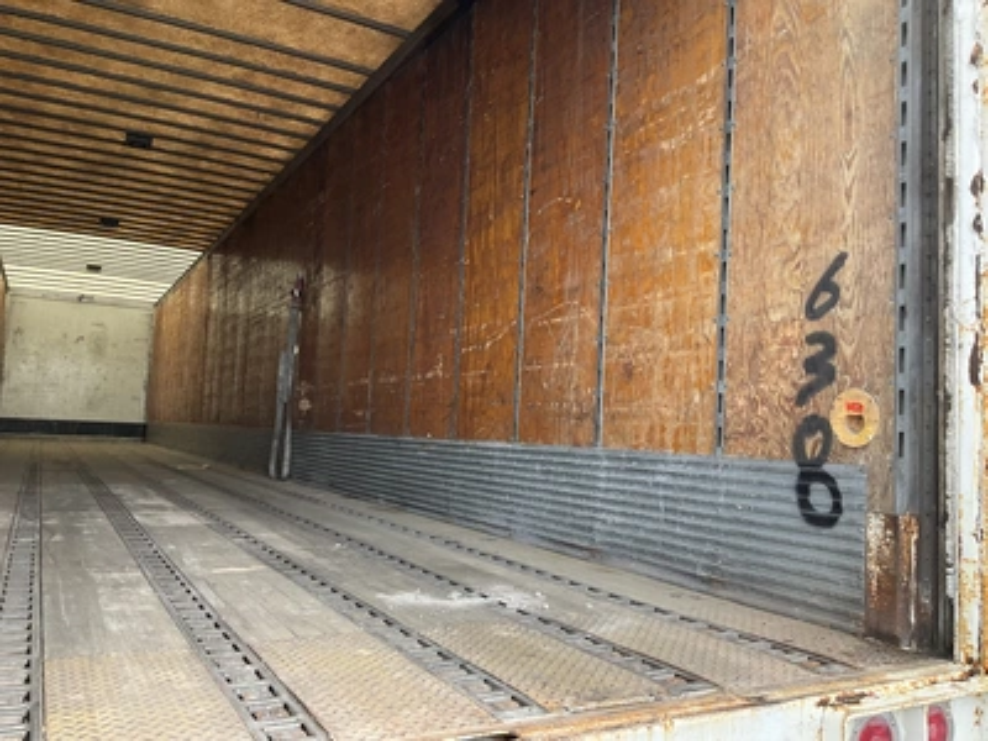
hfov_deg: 61.7
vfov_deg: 48.2
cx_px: 494
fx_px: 828
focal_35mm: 29
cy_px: 370
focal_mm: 3
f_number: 1.8
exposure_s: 1/172
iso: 25
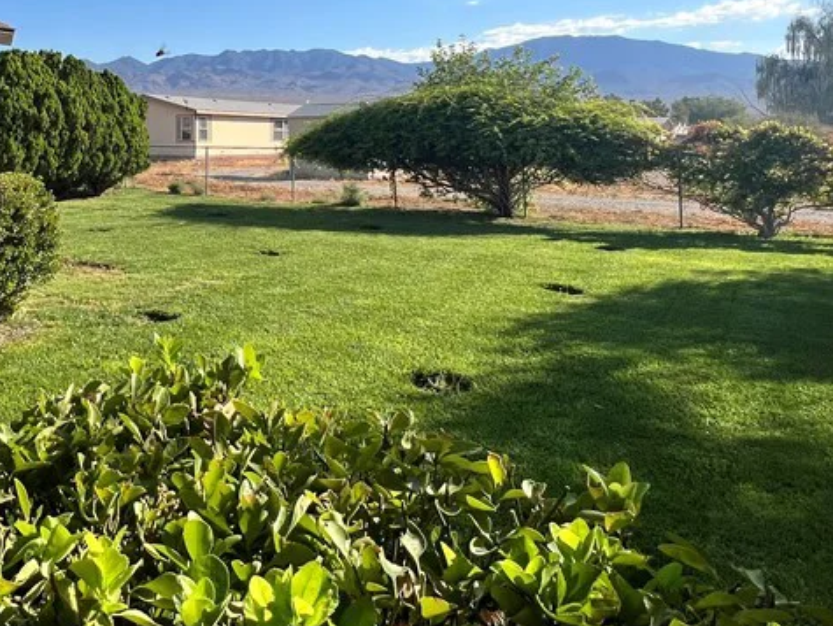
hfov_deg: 60.3
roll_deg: -0.2
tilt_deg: +1.9
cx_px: 219
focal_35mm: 28
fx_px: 674
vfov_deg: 46.5
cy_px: 103
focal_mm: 1.57
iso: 32
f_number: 1.8
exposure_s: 1/1698
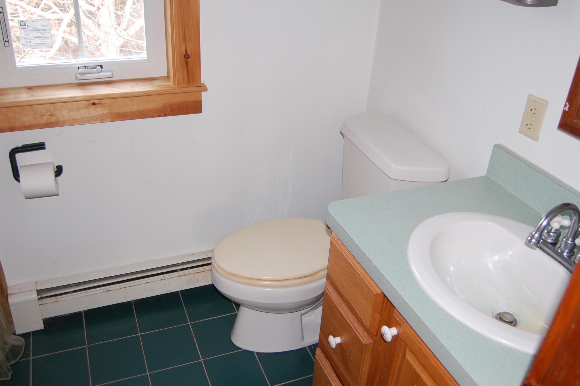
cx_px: 280
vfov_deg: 42.2
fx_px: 499
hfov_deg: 60.3
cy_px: 192
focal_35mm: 31
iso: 400
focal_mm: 18
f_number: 3.5
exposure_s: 1/60
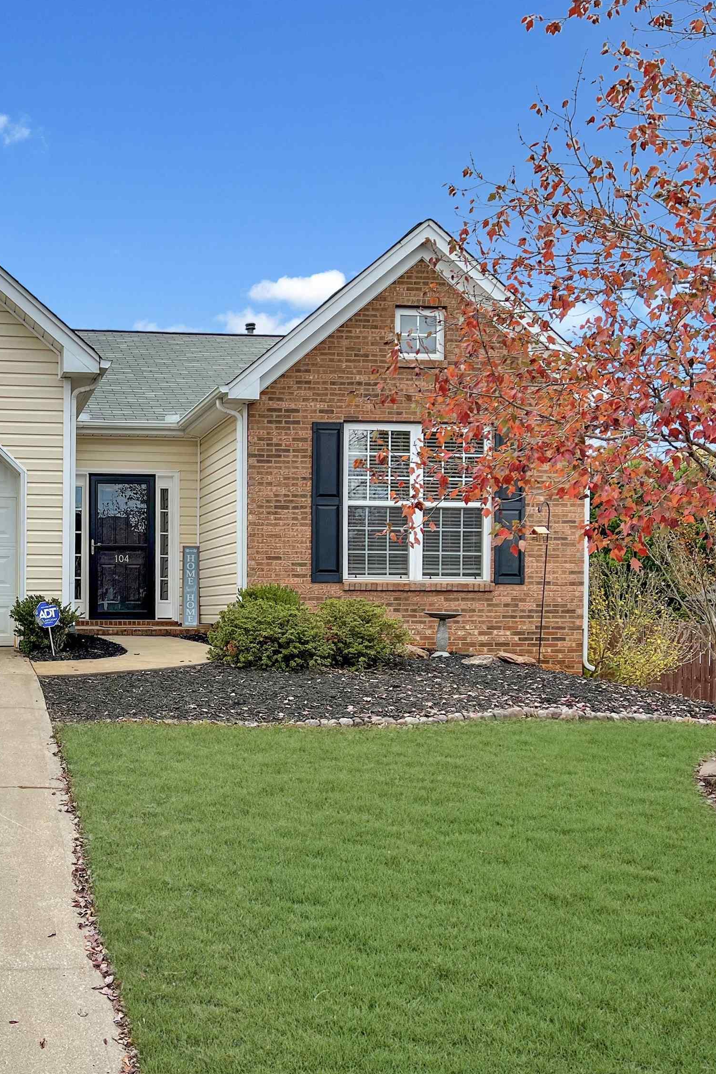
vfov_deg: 51.9
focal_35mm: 37
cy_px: 548
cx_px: 79
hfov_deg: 34.1
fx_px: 1104
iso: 50
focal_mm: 5.7
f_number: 1.5
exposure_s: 1/2841
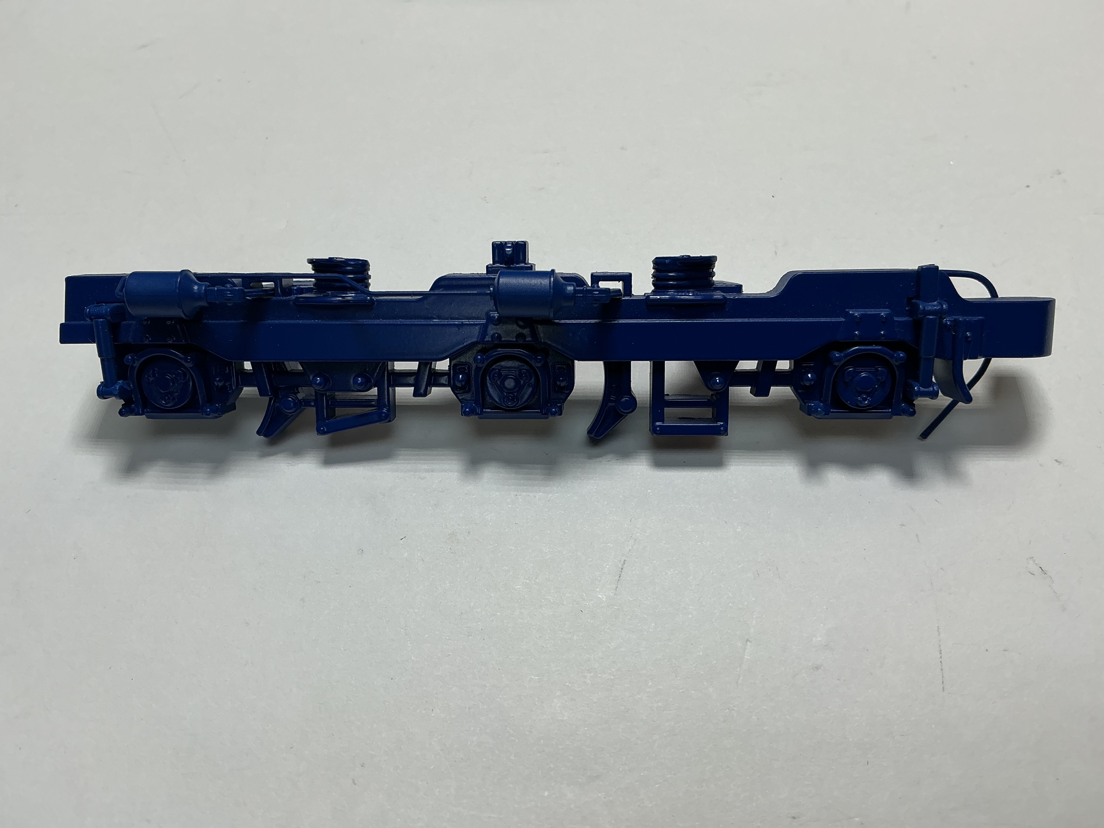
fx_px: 925
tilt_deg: -57.6
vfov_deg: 48.2
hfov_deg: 61.7
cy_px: 414
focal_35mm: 29
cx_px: 552
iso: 20
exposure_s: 1/233
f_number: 1.8
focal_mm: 3
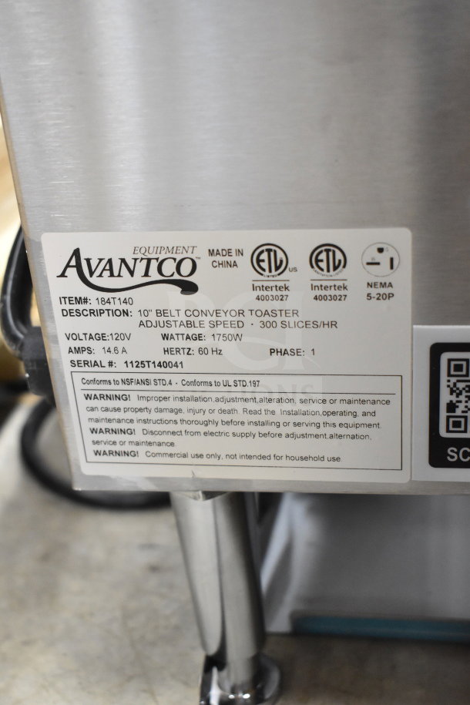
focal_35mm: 51
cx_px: 235
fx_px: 999
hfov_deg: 26.5
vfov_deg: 38.9
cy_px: 352
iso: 3600
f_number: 4.5
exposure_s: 1/50
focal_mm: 34
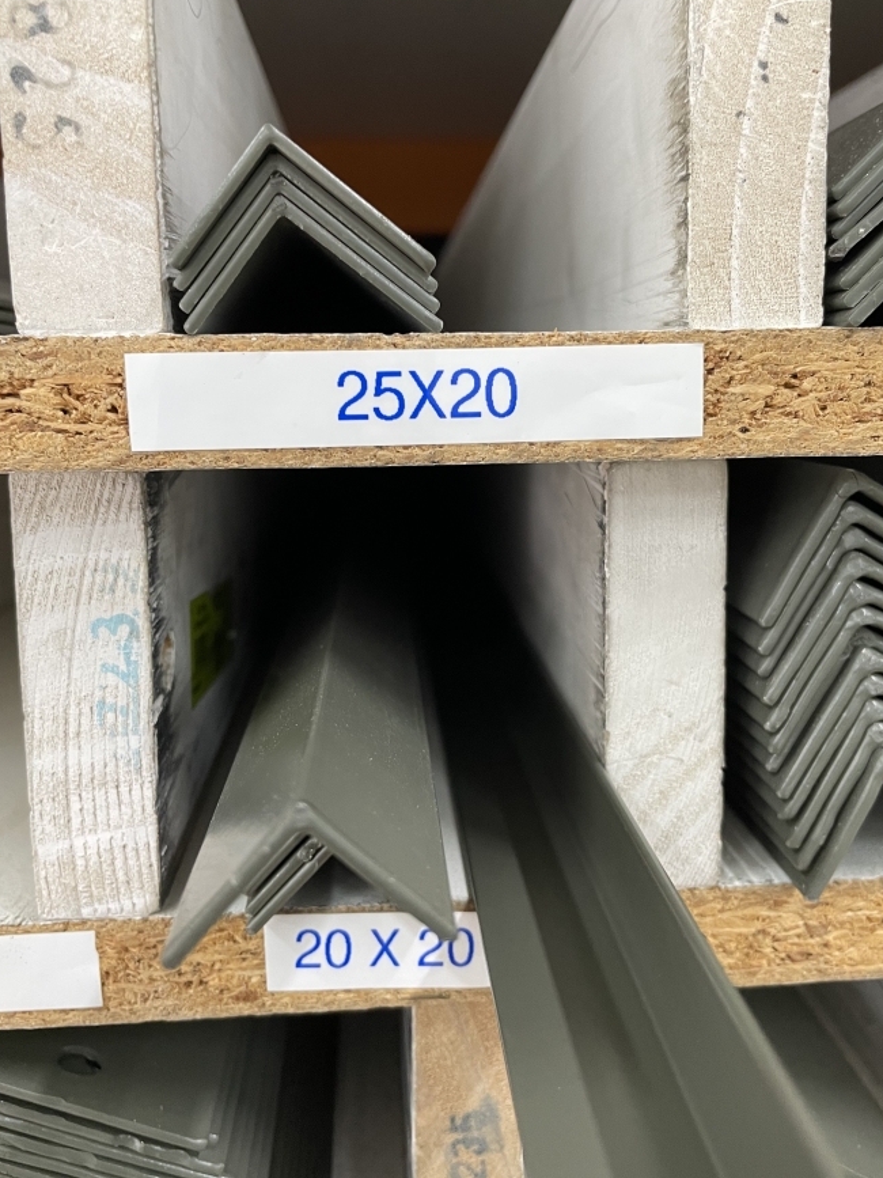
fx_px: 1021
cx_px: 470
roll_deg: +0.5
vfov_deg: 59.9
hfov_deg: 46.8
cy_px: 553
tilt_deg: -10.2
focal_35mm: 30
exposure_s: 1/50
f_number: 1.6
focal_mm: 4.2
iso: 125
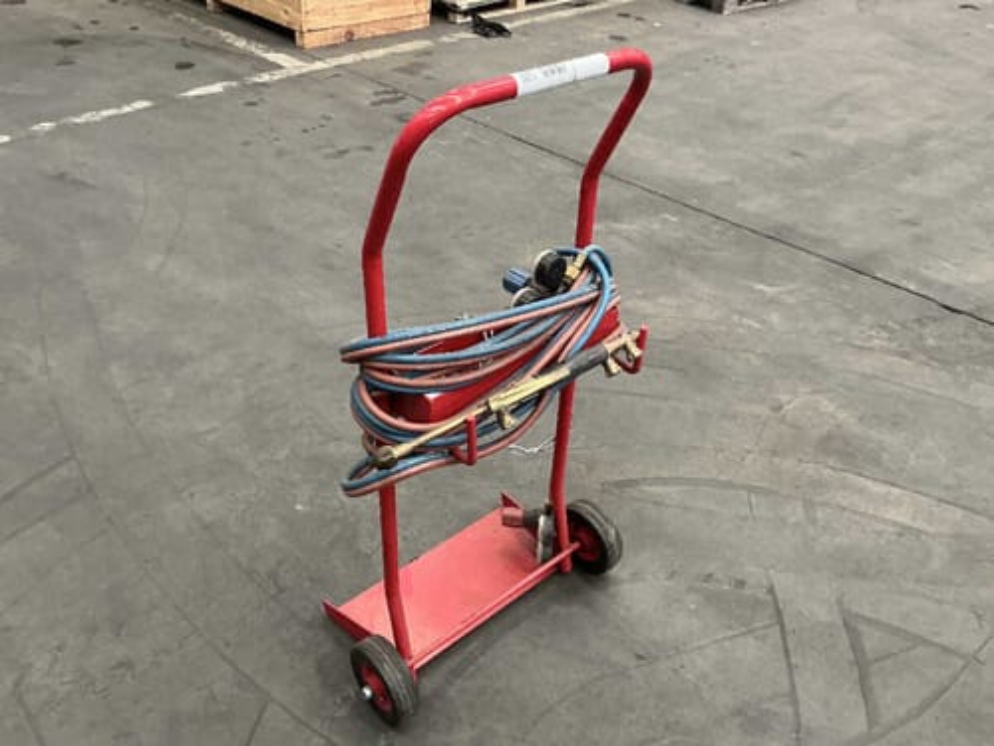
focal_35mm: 28
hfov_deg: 63.4
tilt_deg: -35.9
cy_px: 373
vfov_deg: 49.7
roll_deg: -3.5
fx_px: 804
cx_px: 497
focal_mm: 3
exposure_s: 1/60
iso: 160
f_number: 1.8
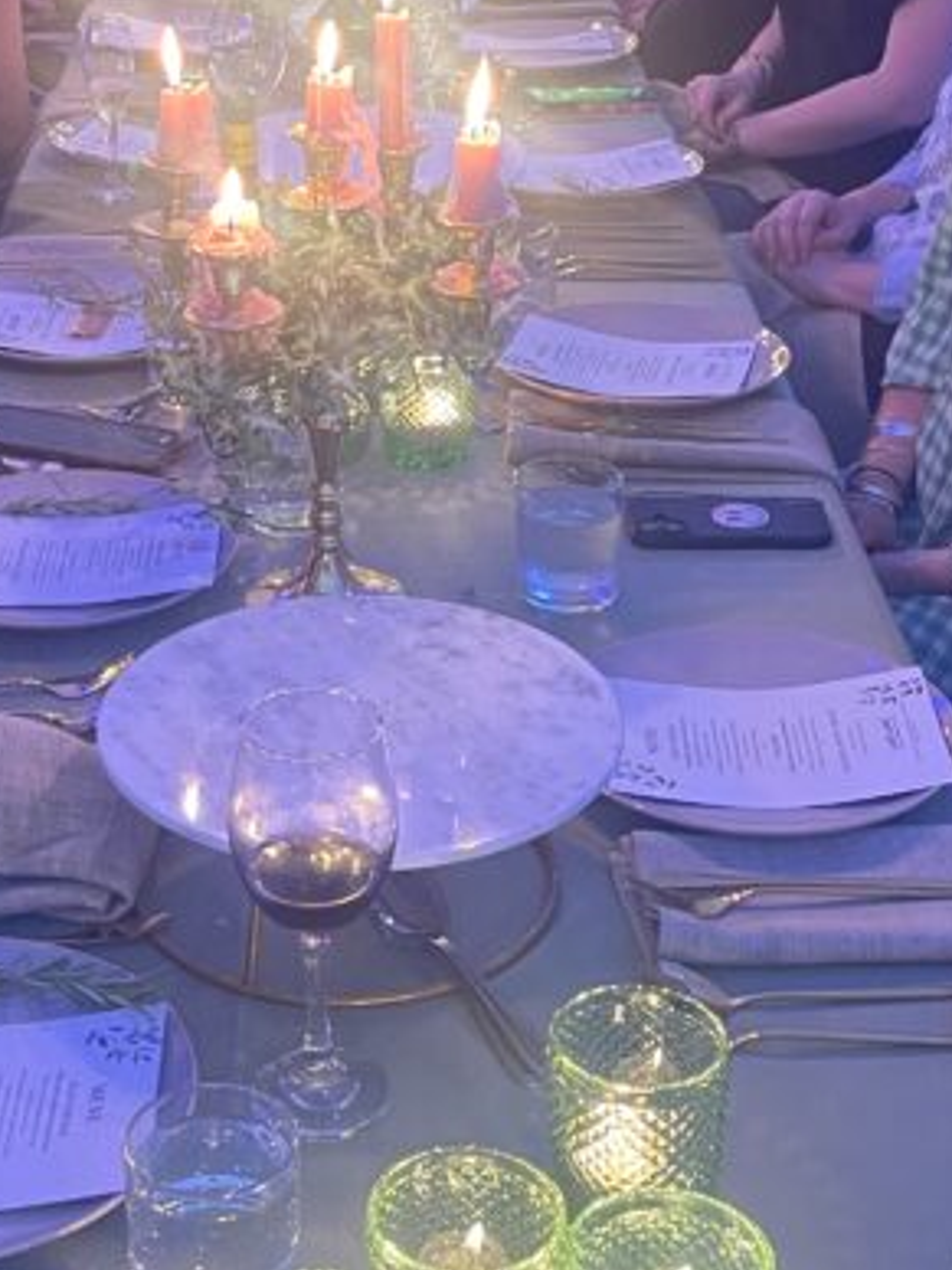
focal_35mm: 66
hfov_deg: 22.2
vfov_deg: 28.2
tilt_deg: -16.0
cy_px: 121
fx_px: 2420
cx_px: 344
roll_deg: +0.8
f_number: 1.6
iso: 500
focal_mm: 5.1
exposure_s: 1/33
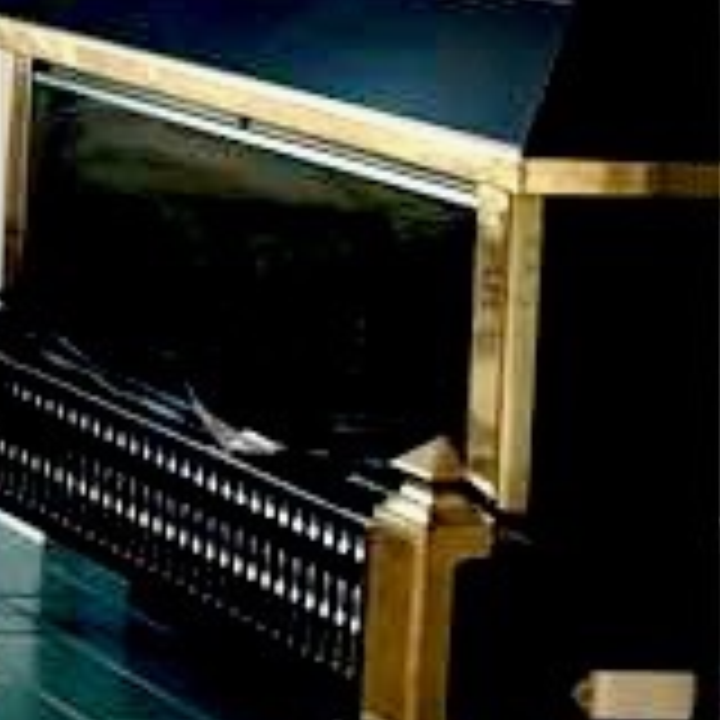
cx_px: -1580
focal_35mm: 136
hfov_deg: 9.4
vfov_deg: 12.2
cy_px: -382
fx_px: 3200
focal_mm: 6.76
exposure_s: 1/168
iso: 80
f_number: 1.78
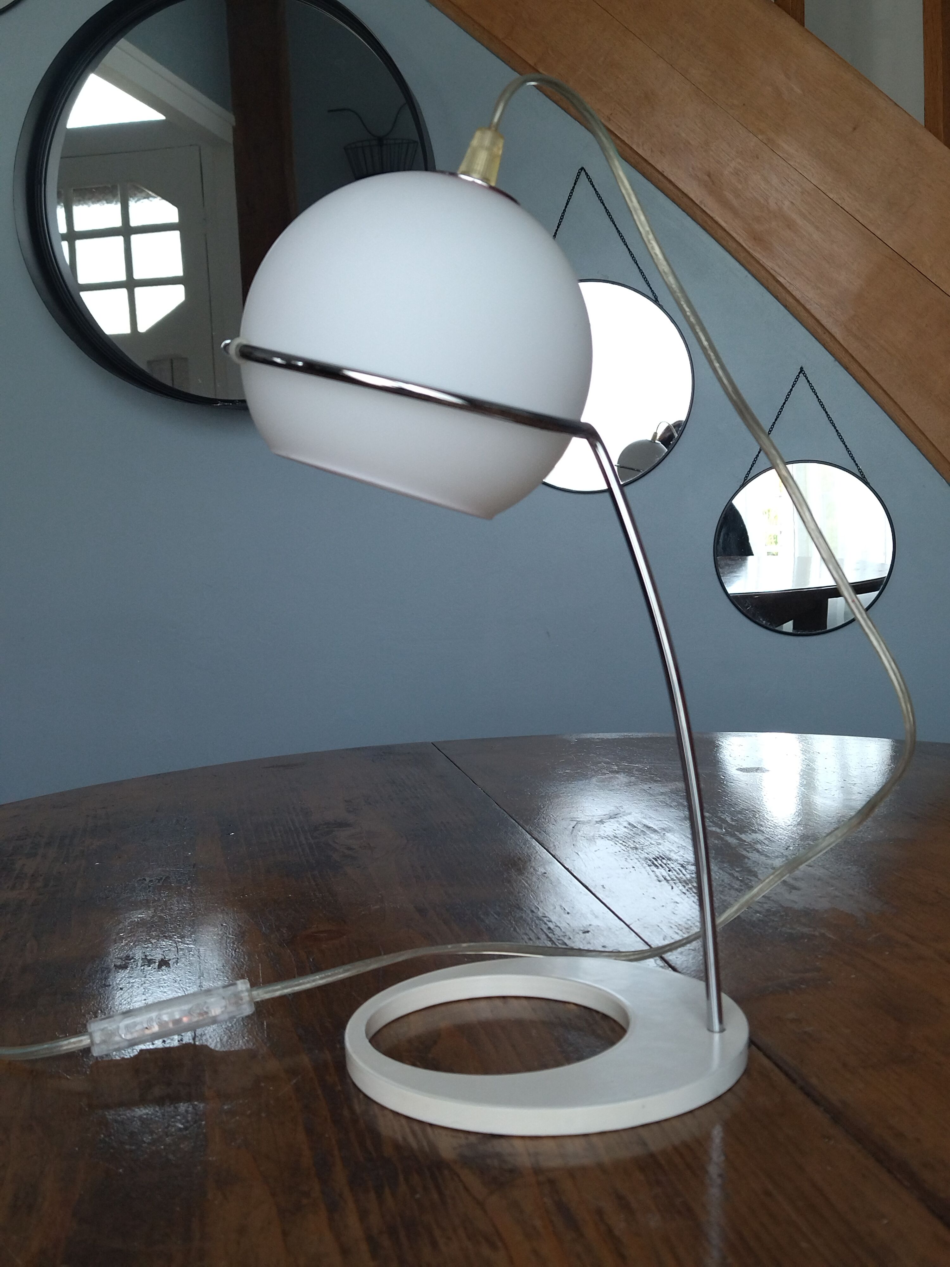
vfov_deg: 65.3
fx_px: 988
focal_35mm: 27
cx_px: 475
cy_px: 634
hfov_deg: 51.4
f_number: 1.79
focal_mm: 4.74
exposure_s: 1/100
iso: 118
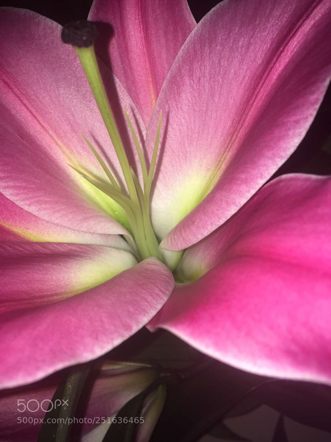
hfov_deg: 48.2
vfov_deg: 61.7
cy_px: 221
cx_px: 166
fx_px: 370
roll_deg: +39.5
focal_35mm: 29
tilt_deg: +30.1
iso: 25
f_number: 2.2
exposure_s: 1/131
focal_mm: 4.15
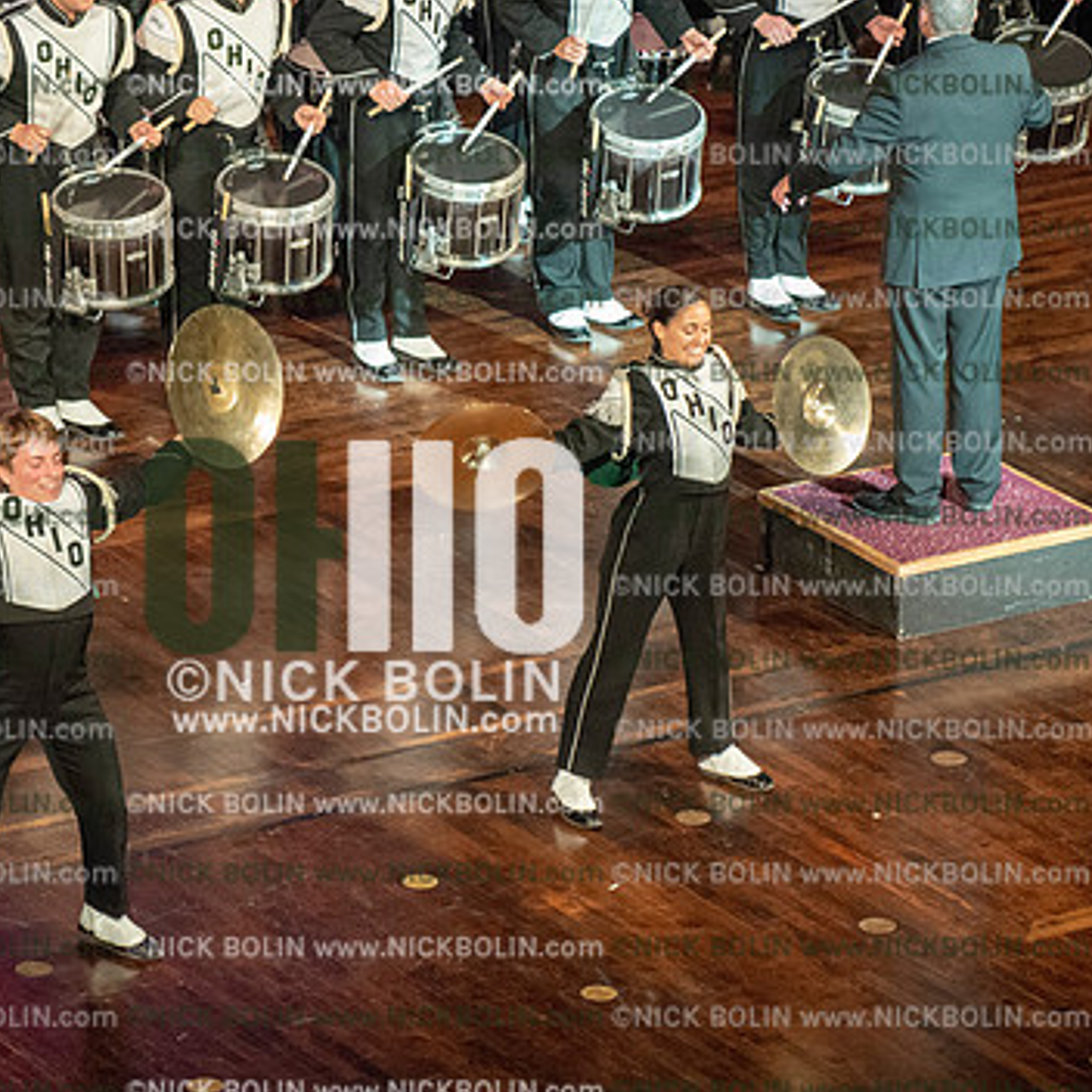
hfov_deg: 7.4
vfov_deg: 7.4
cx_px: 363
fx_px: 8494
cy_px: 586
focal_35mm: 238
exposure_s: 1/320
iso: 8000
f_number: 5.6
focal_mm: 170
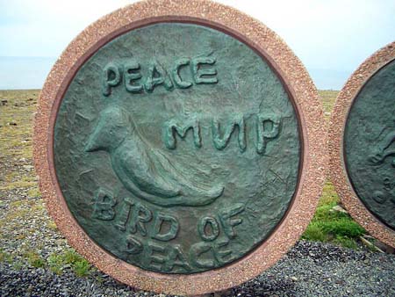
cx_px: 198
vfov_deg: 40.7
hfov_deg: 52.6
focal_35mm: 35
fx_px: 400
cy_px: 148
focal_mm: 5.8
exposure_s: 1/80
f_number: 2.6
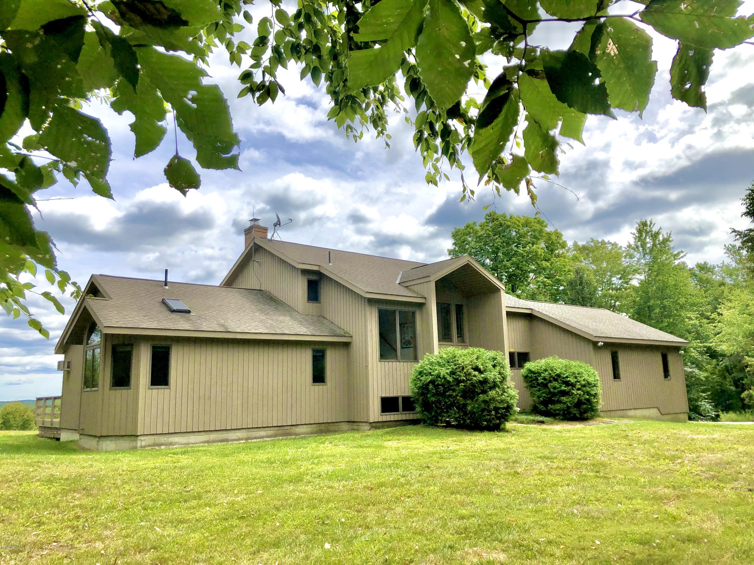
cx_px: 377
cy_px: 282
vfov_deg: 49.7
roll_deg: +1.9
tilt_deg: +10.1
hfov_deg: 63.4
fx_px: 610
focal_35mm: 28
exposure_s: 1/2703
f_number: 1.8
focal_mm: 3.99
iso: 20
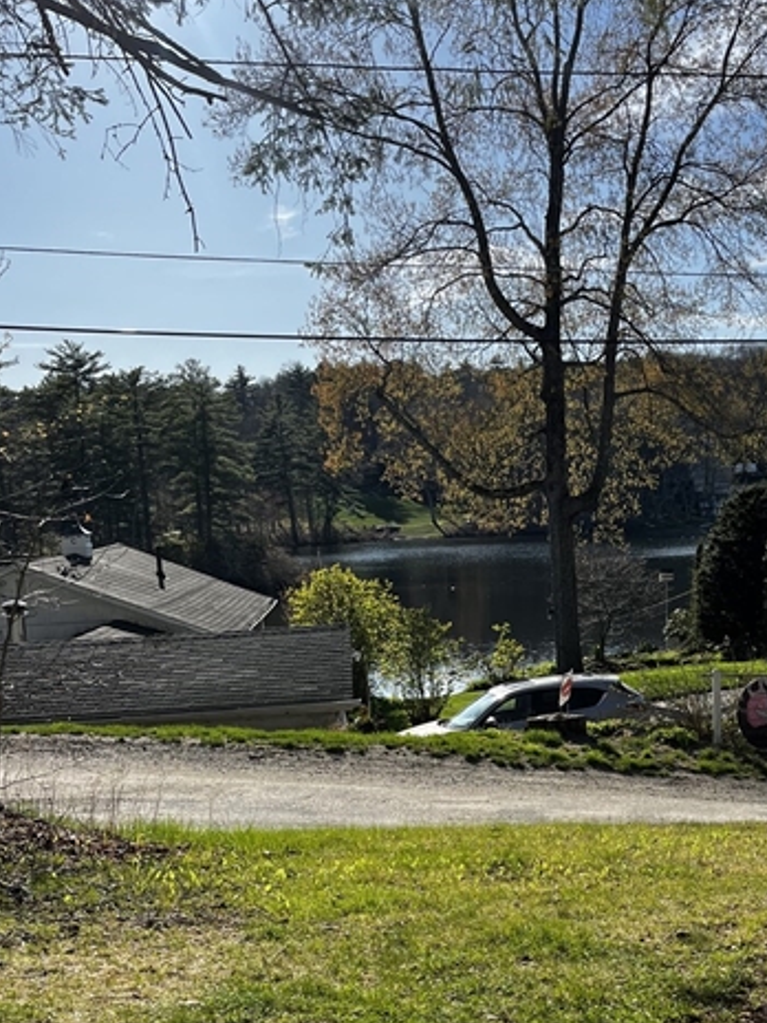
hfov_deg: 33.0
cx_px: 562
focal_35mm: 43
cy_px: 692
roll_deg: +2.6
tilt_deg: -10.6
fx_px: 1270
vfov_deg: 43.2
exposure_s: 1/3521
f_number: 1.6
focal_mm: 5.1
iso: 50
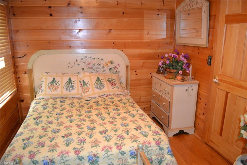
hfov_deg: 67.4
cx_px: 124
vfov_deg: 47.9
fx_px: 185
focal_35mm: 27
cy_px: 82
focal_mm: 18
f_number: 3.5
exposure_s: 1/60
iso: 1250
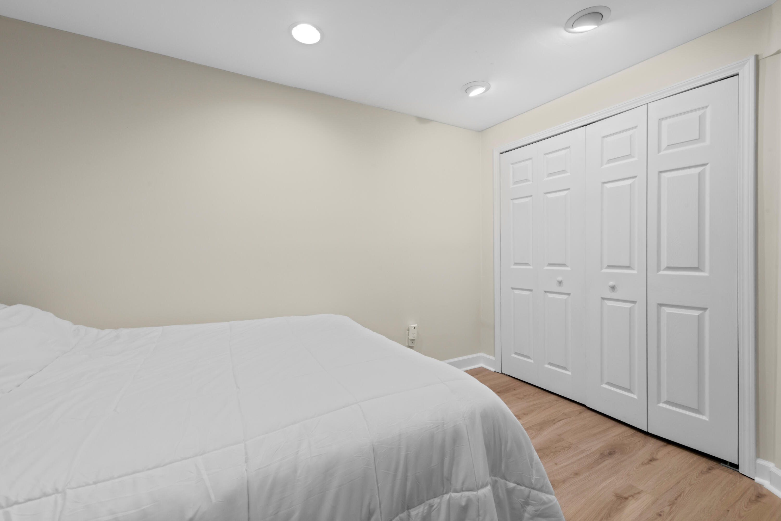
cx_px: 390
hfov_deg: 104.3
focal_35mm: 14
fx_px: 304
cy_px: 260
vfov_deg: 81.2
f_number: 10
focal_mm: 14
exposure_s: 1/4
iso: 400
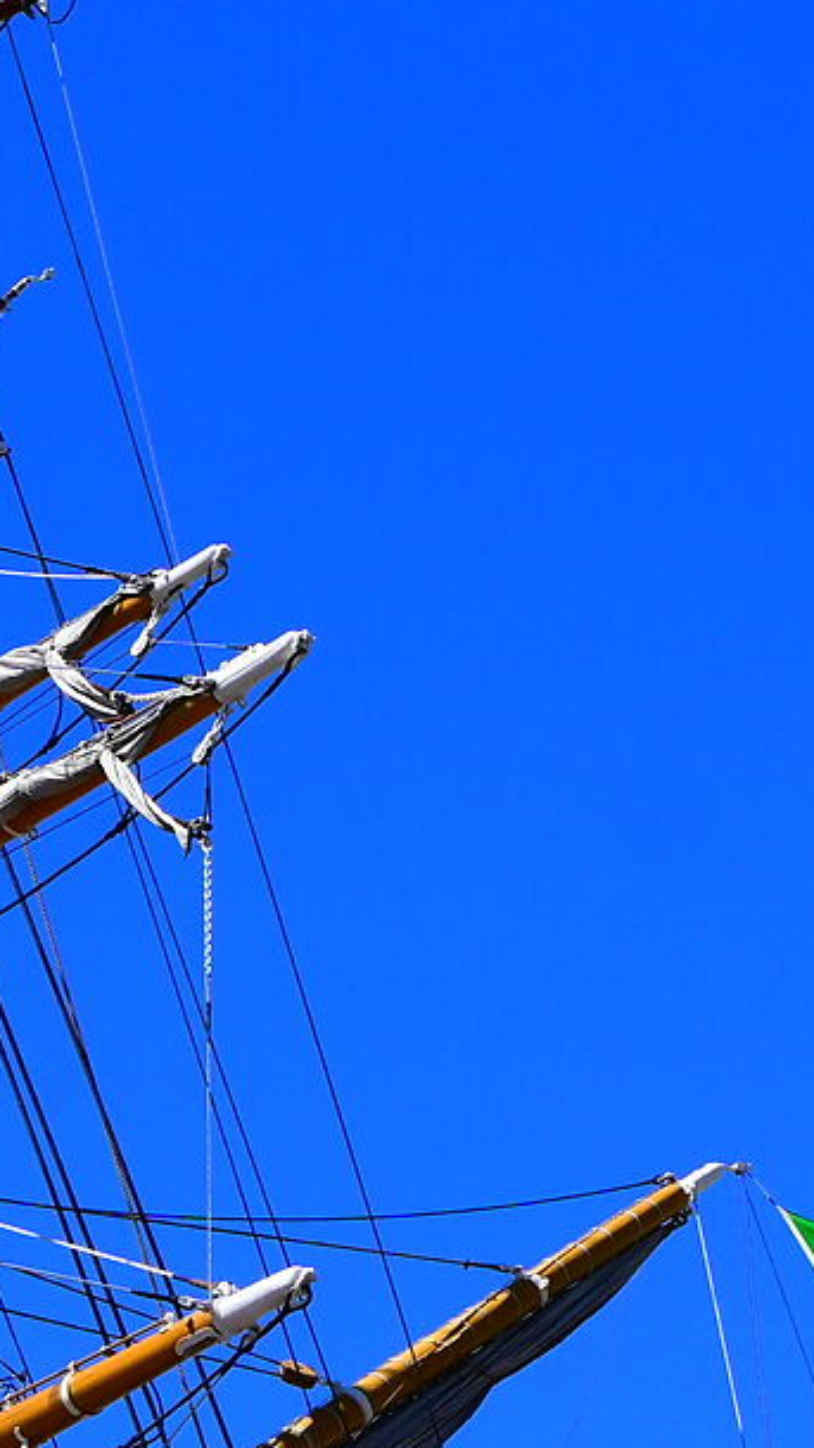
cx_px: 745
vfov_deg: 12.4
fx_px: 6640
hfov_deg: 7.0
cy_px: 1149
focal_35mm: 173
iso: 100
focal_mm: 28
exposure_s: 1/320
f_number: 6.3
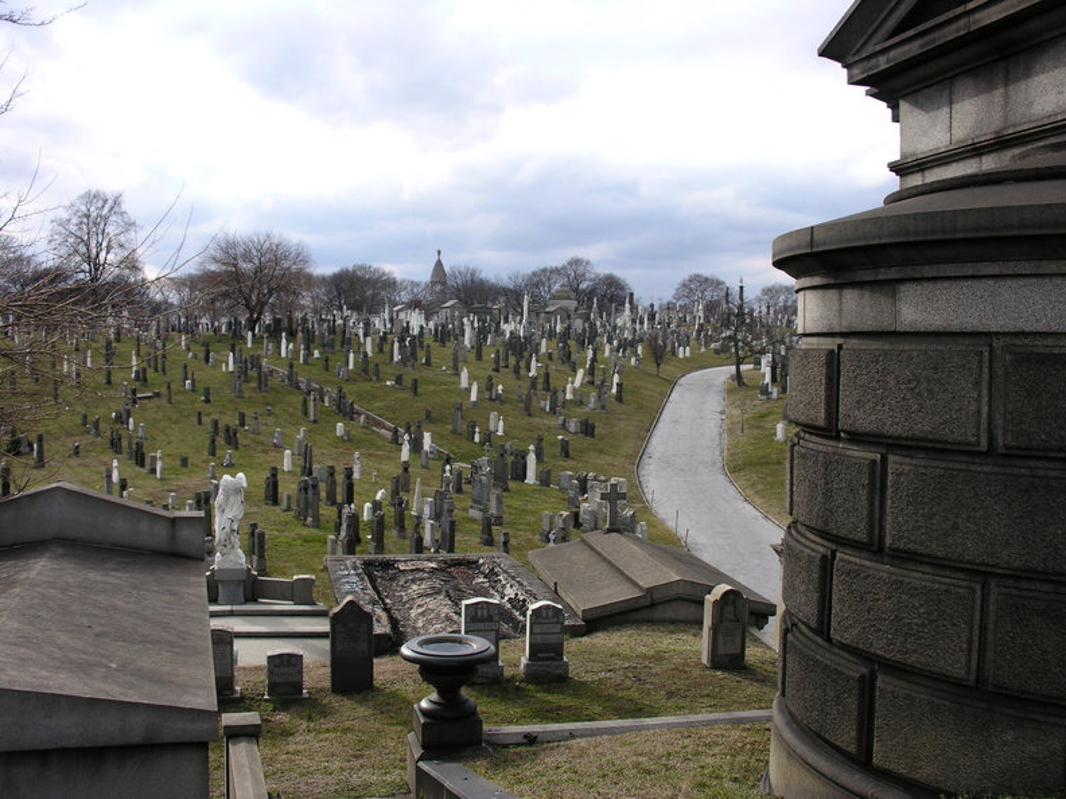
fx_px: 1078
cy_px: 400
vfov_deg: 40.7
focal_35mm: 35
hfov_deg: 52.6
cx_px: 533
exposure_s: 1/210
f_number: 4.5
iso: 50
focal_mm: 8.9
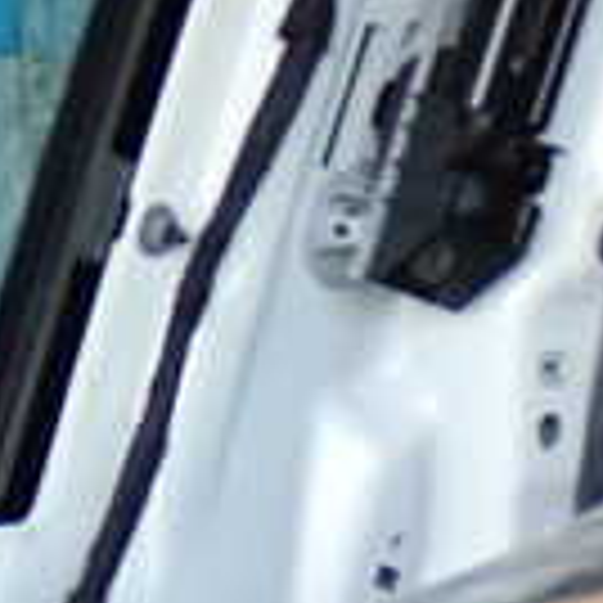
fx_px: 3666
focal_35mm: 186
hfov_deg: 9.1
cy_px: -220
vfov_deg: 9.2
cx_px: -410
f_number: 3.1
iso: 400
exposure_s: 1/50
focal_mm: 8.4
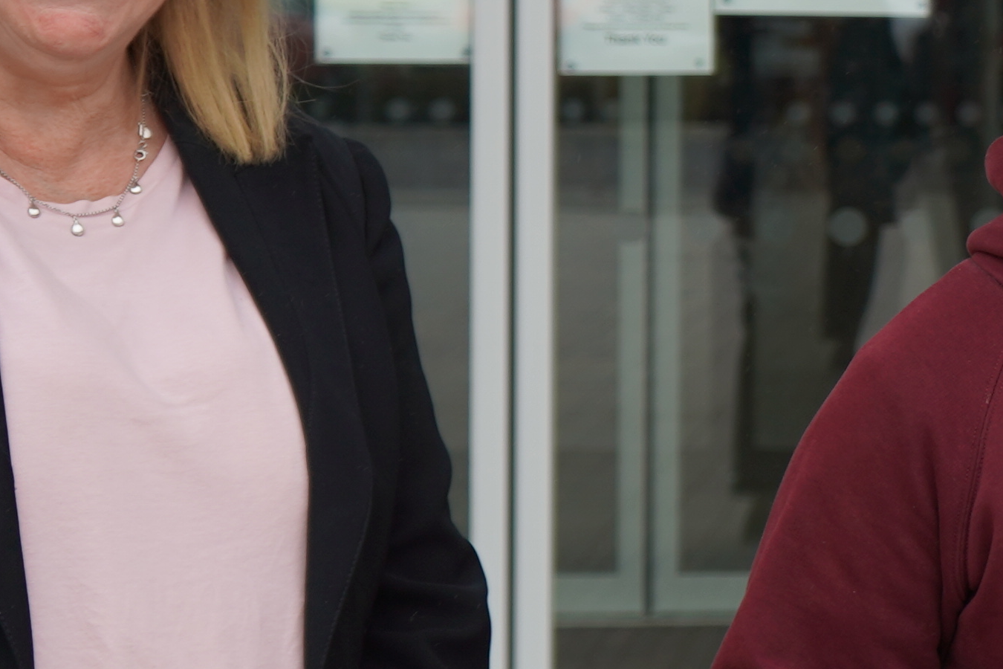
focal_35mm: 160
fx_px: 4457
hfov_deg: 11.9
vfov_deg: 8.6
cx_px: 1733
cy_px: 106
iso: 100
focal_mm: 36
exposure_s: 1/400
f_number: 4.5
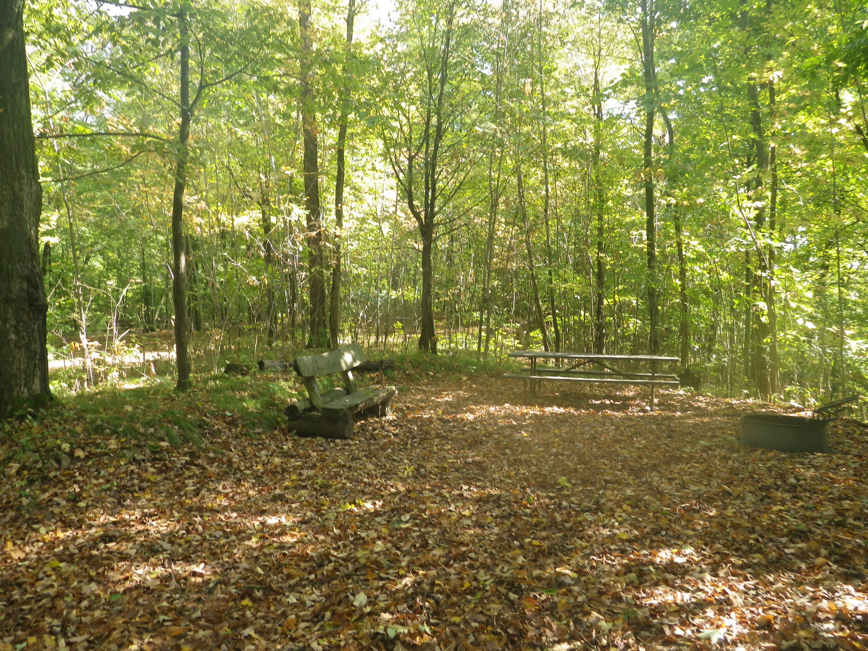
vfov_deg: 49.7
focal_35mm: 28
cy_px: 326
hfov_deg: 63.4
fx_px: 702
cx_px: 434
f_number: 3.5
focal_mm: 5
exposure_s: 1/50
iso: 80
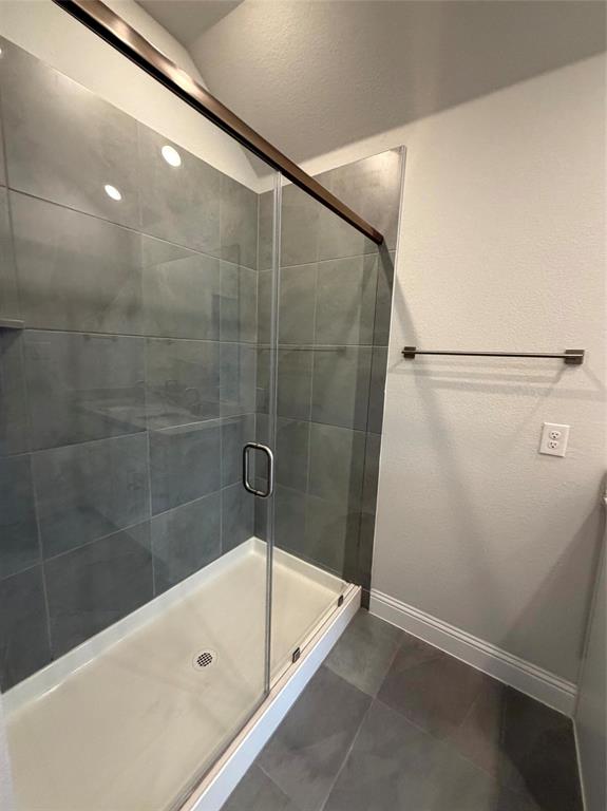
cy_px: 406
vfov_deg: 102.1
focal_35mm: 14
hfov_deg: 85.6
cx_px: 304
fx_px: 328
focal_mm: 2.22
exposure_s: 1/120
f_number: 2.2
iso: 250
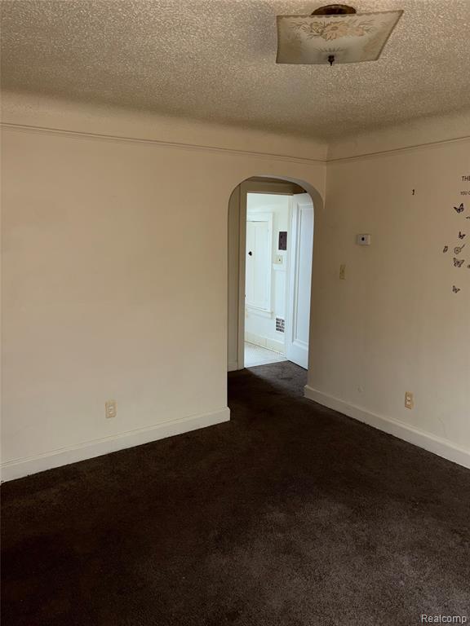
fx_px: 471
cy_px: 313
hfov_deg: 53.1
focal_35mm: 26
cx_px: 235
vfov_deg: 67.3
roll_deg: -0.8
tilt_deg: -9.5
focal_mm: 5.96
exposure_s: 1/12
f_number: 1.6
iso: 80
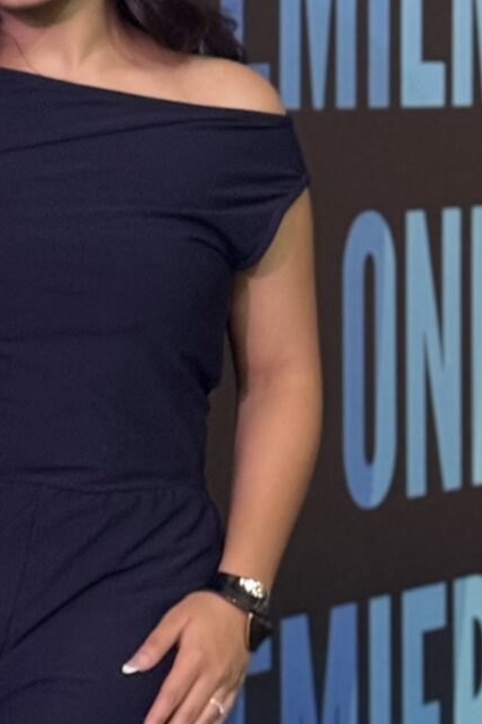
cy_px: 171
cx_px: -430
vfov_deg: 10.2
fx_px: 4036
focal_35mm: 201
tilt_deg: -1.0
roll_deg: -0.3
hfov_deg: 6.7
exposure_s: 1/40
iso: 500
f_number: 1.78
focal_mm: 6.76
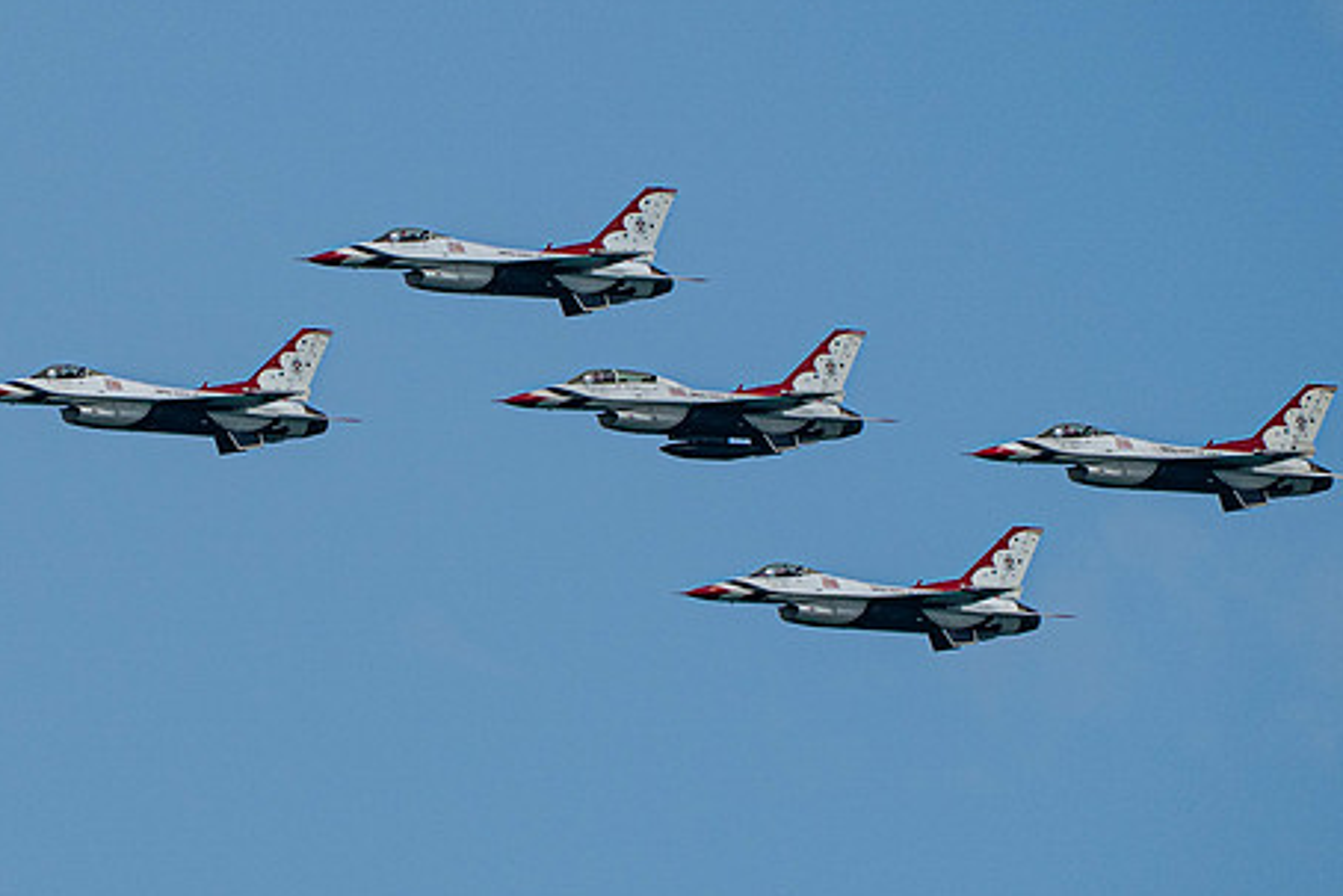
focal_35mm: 895
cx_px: 420
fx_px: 33397
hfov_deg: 2.3
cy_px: 441
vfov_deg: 1.5
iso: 800
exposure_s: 1/1600
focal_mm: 400
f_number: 10
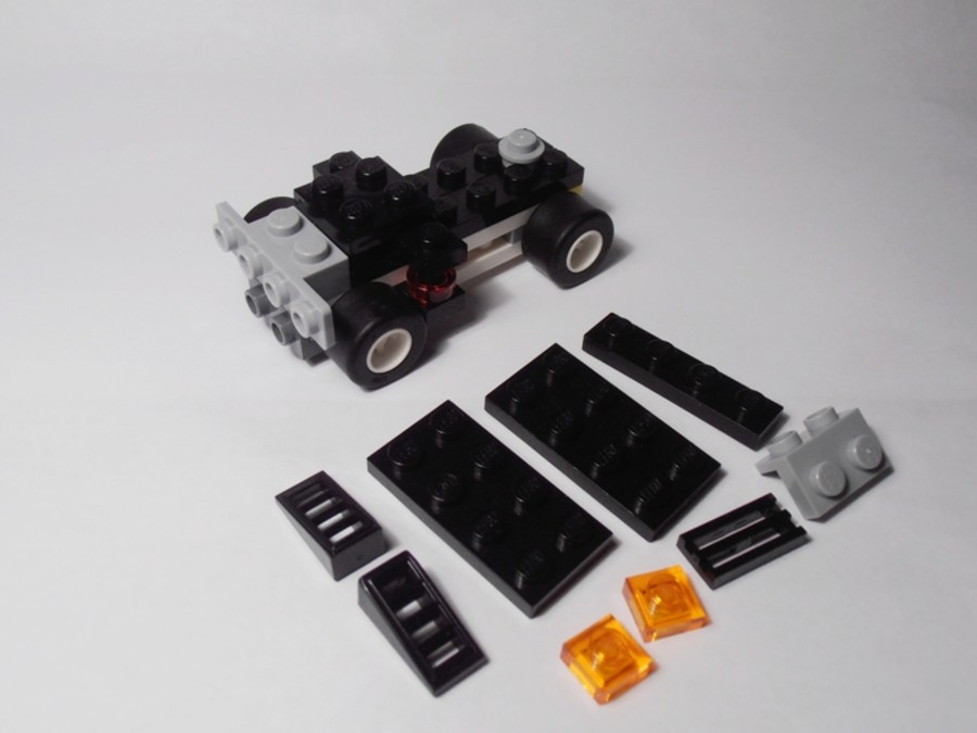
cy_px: 366
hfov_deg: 50.1
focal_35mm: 37
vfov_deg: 38.7
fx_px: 1044
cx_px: 488
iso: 80
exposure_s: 1/60
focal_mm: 6.61
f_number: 3.9
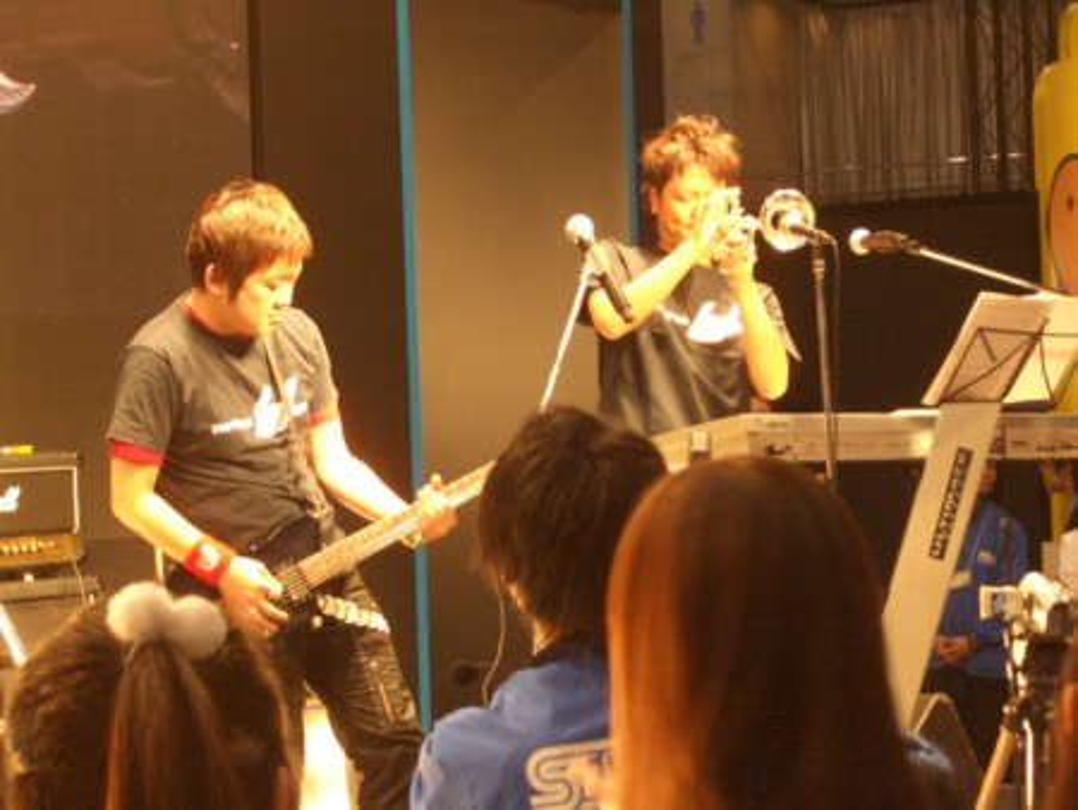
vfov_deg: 14.1
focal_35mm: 105
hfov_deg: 18.7
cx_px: 539
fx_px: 3272
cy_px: 405
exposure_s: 1/50
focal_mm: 17.4
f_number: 4.8
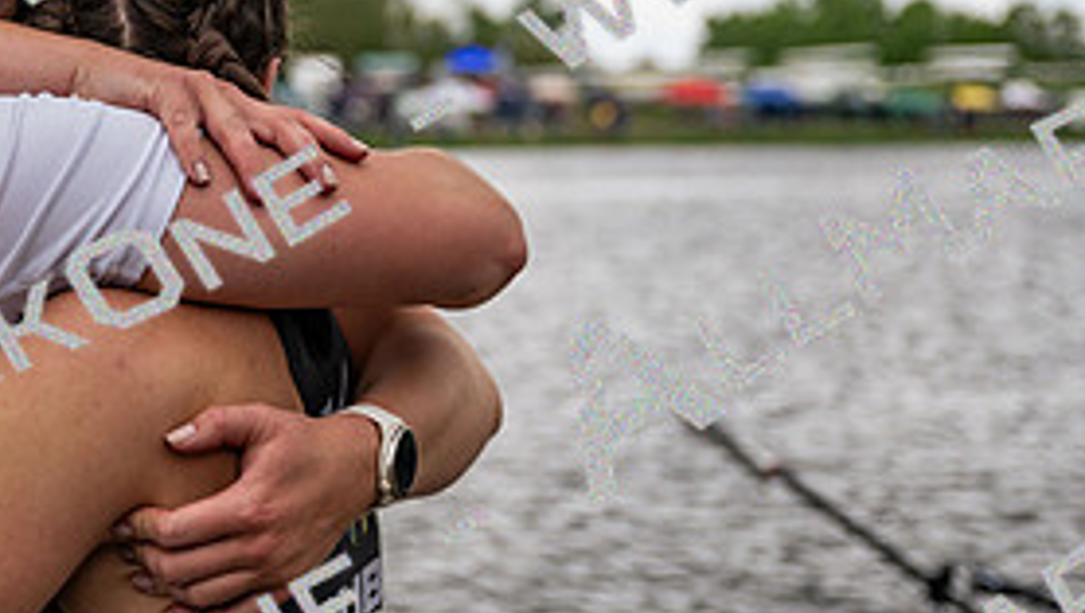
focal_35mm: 83
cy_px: 135
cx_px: 234
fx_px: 2390
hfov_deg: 25.2
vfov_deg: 14.5
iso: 90
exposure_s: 1/500
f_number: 2.8
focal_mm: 38
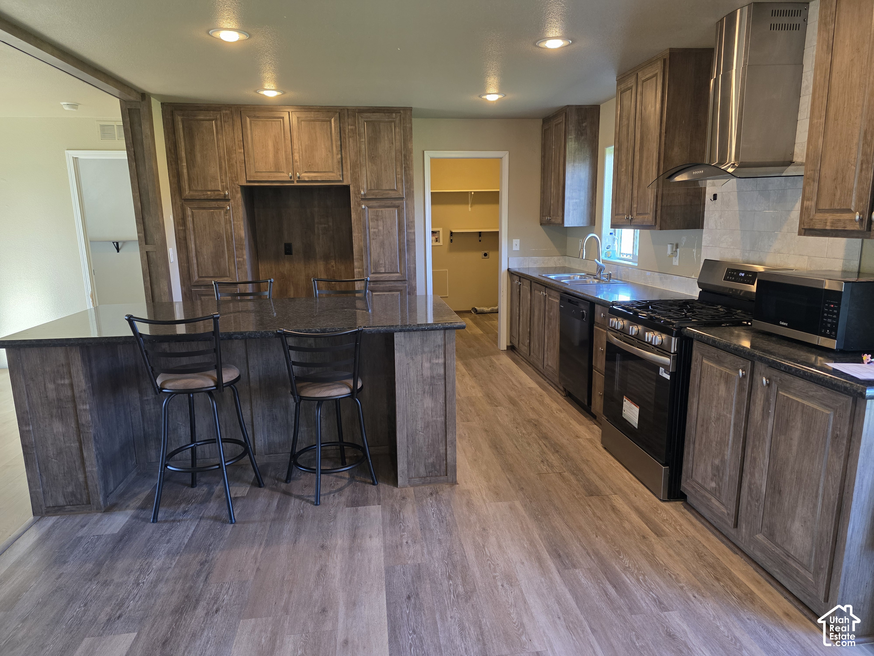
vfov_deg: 58.9
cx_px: 437
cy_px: 328
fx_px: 581
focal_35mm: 23
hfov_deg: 73.9
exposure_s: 1/120
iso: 320
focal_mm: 6.3
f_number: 1.7
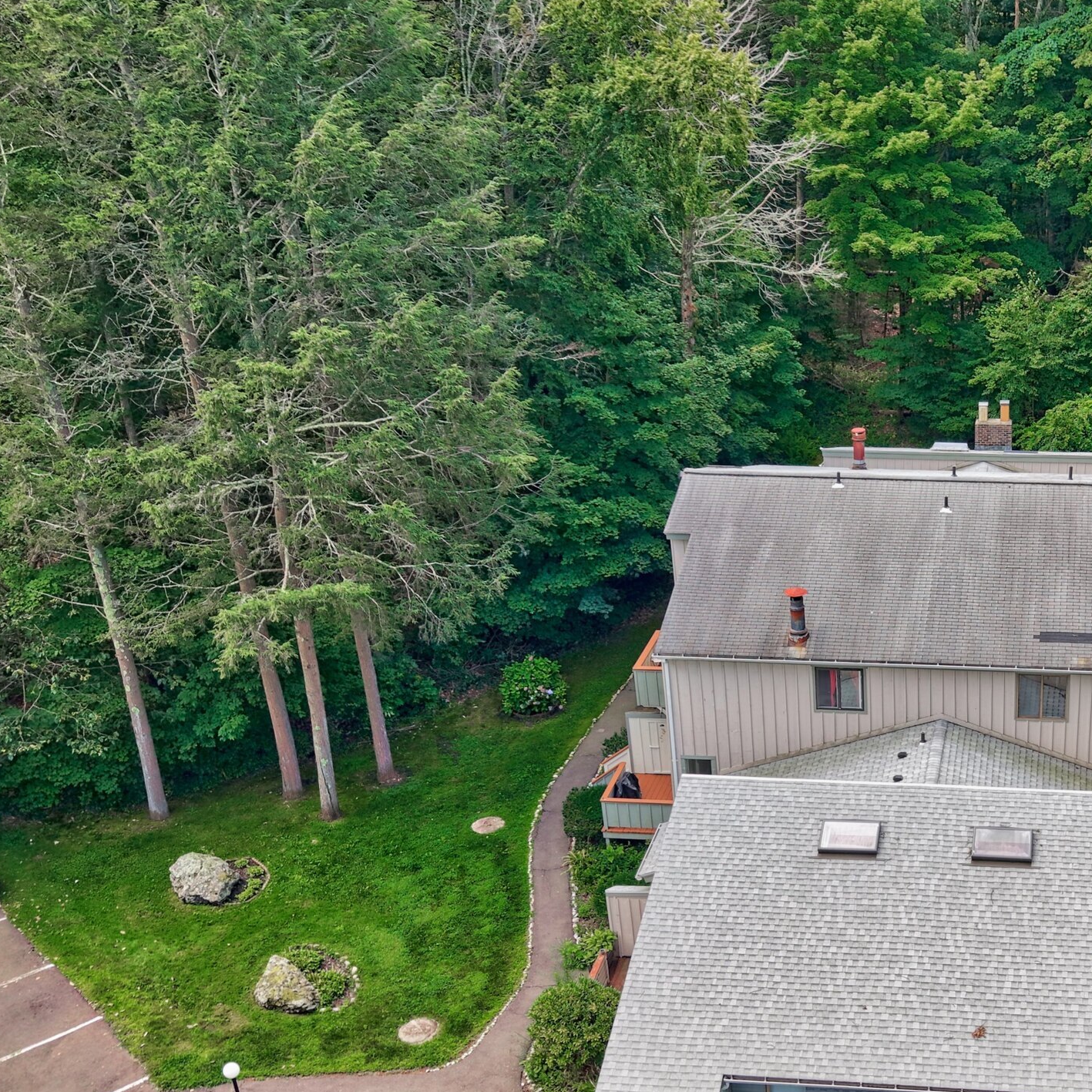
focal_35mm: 46
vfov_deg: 36.4
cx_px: 918
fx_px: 1642
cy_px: 727
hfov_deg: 35.3
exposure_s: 1/320
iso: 110
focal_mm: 8.7
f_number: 1.8
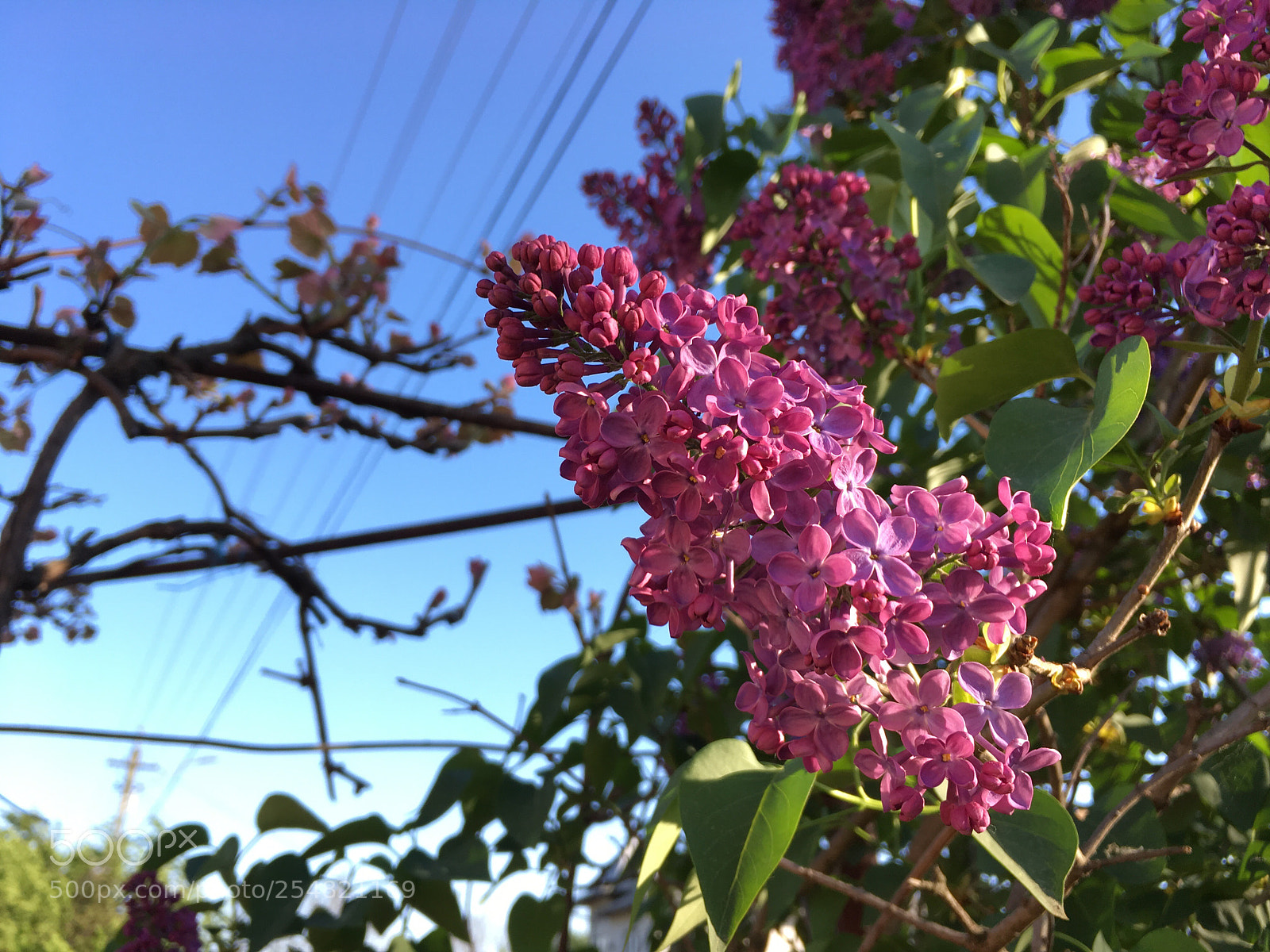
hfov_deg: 61.7
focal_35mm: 29
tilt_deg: +27.0
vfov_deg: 48.2
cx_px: 635
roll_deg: -1.7
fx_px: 1064
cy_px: 476
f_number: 2.2
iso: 25
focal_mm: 4.15
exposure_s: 1/283
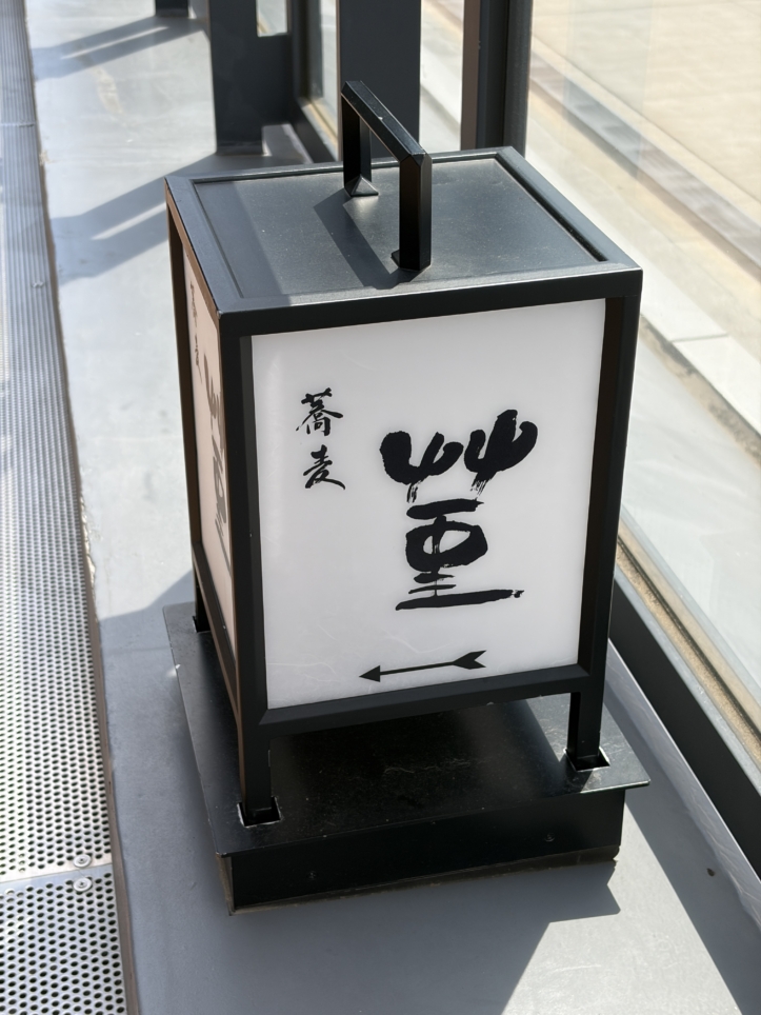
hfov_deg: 28.0
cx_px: 380
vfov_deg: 36.8
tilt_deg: -30.4
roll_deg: +1.5
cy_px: 508
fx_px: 1524
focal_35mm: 52
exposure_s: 1/2283
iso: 32
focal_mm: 5.96
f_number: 1.6
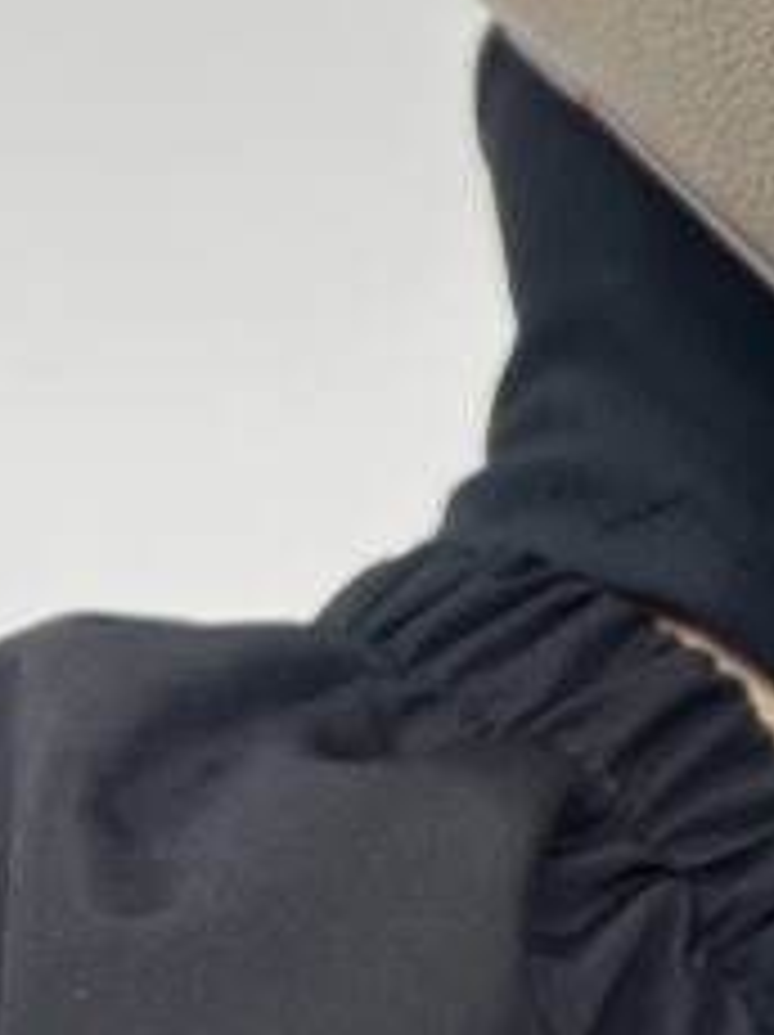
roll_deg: +0.8
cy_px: -580
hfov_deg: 11.9
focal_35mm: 116
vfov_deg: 15.5
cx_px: 1323
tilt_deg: -19.3
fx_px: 3465
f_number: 1.5
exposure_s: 1/100
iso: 32
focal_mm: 5.7
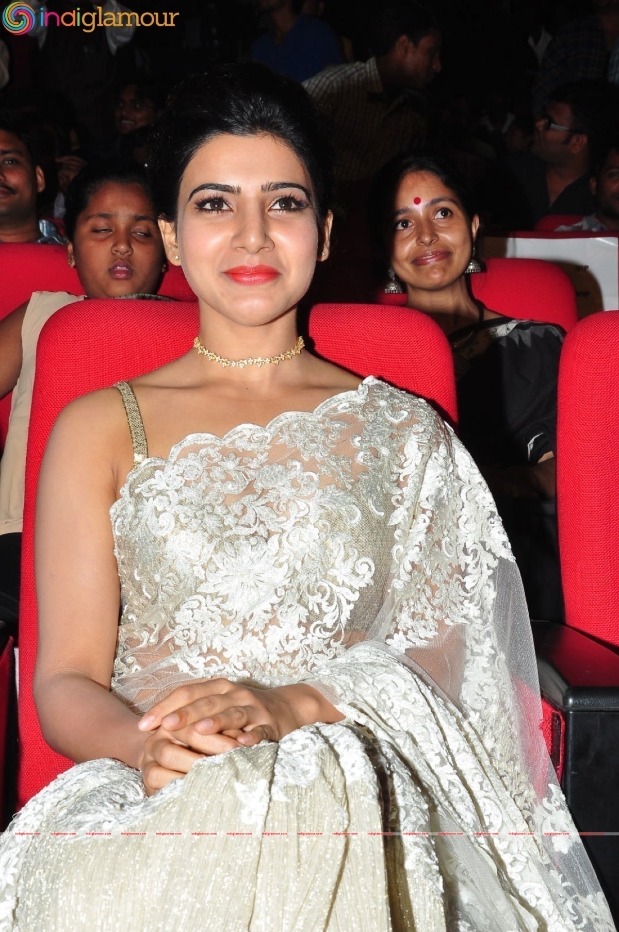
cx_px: 310
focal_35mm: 60
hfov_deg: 22.6
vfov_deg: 33.4
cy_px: 466
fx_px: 1552
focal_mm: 40
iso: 400
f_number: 11
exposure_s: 1/125
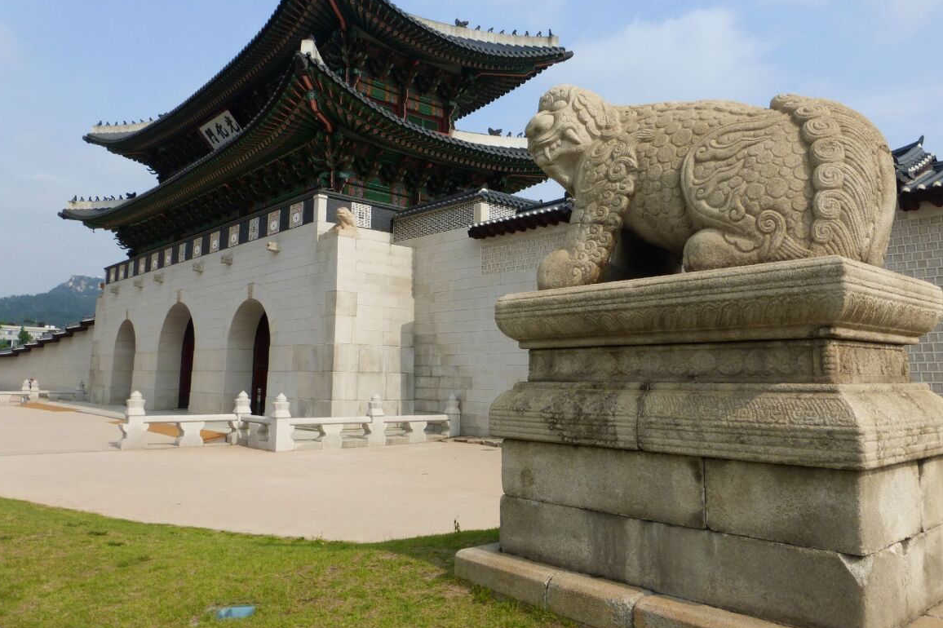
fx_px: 707
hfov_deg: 67.4
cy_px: 268
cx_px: 480
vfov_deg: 47.7
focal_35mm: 27
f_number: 4
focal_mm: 4.3
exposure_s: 1/1000
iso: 100
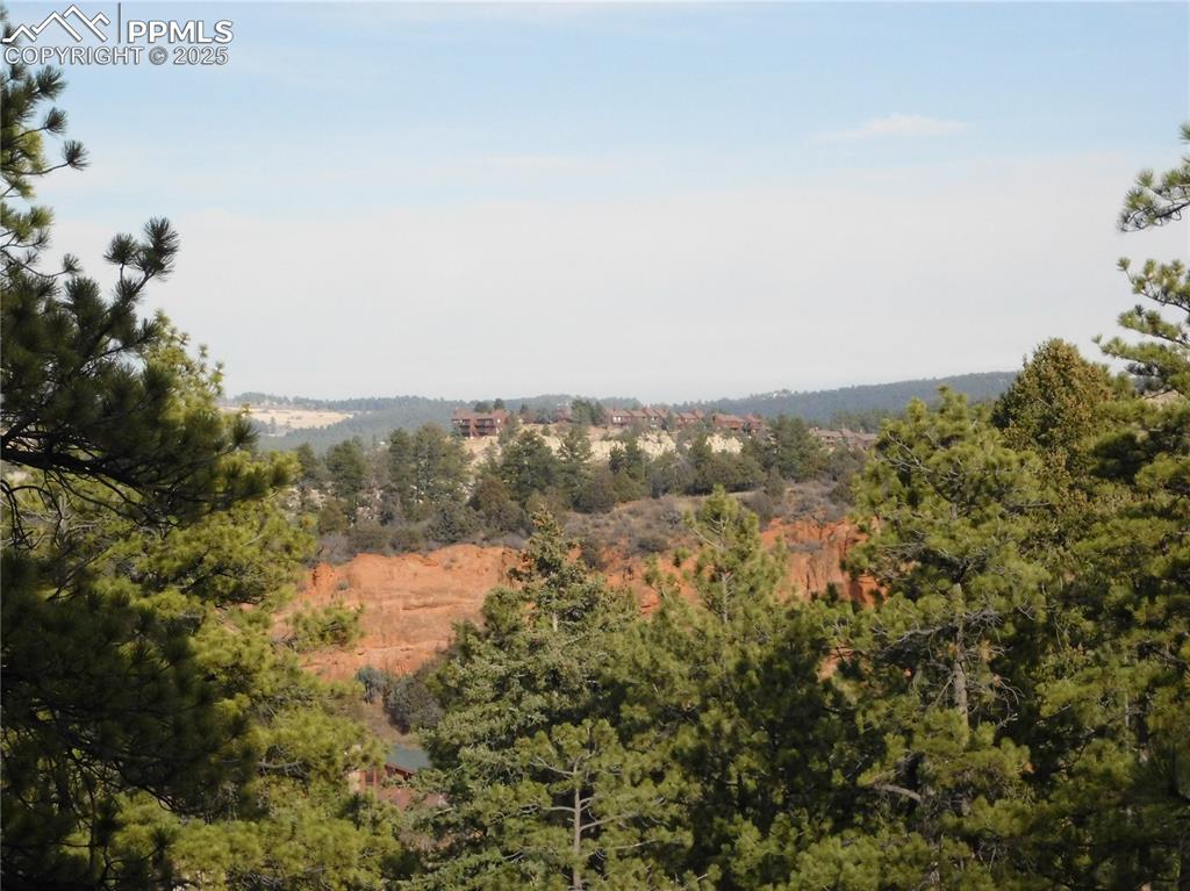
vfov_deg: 11.1
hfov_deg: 14.7
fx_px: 4604
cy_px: 446
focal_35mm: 134
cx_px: 595
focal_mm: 23.7
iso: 800
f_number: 10
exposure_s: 1/800
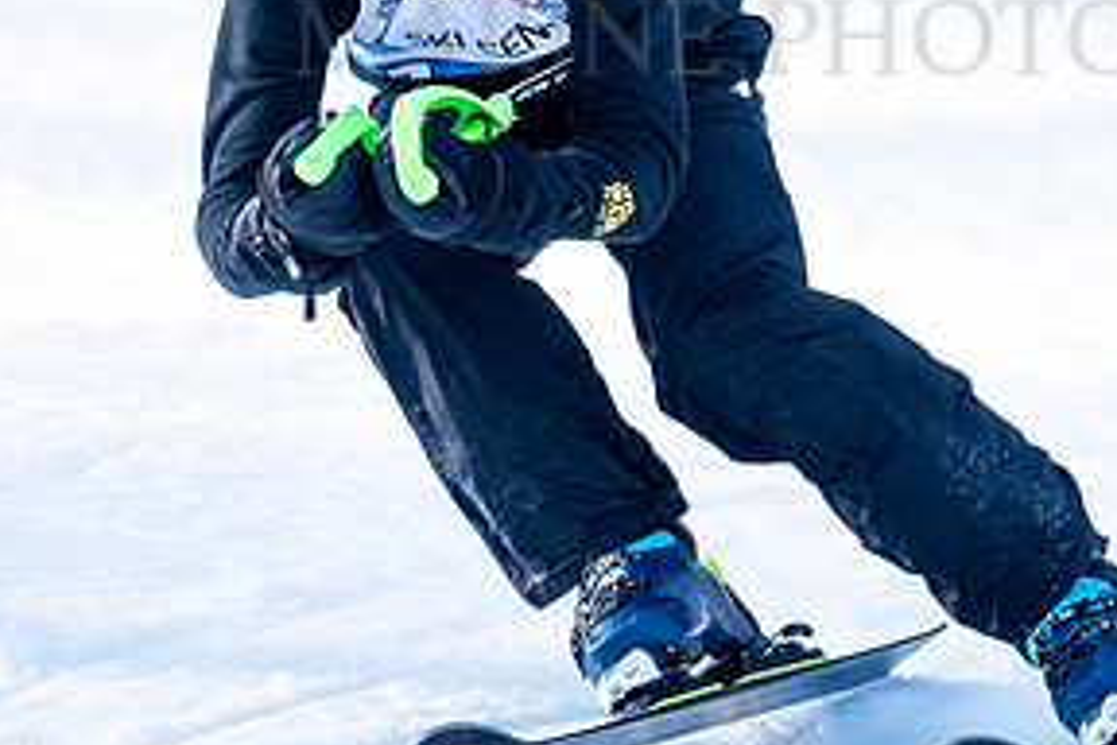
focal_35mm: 1291
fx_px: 40054
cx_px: 718
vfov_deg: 1.1
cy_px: 124
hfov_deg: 1.6
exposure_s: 1/2000
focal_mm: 560
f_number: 8
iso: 1250
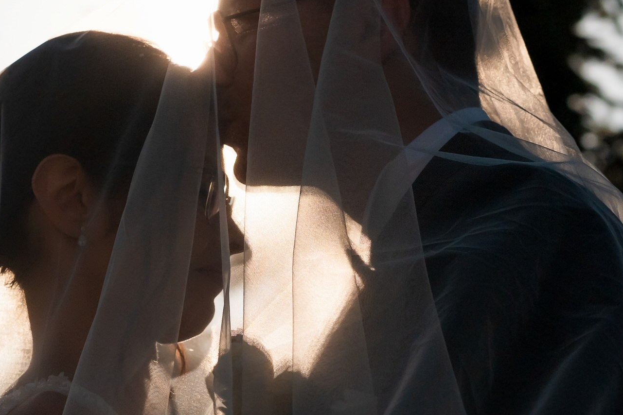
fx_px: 3513
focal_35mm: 203
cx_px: 222
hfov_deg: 10.1
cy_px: 219
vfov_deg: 6.8
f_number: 4.5
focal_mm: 85
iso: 200
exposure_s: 1/10000
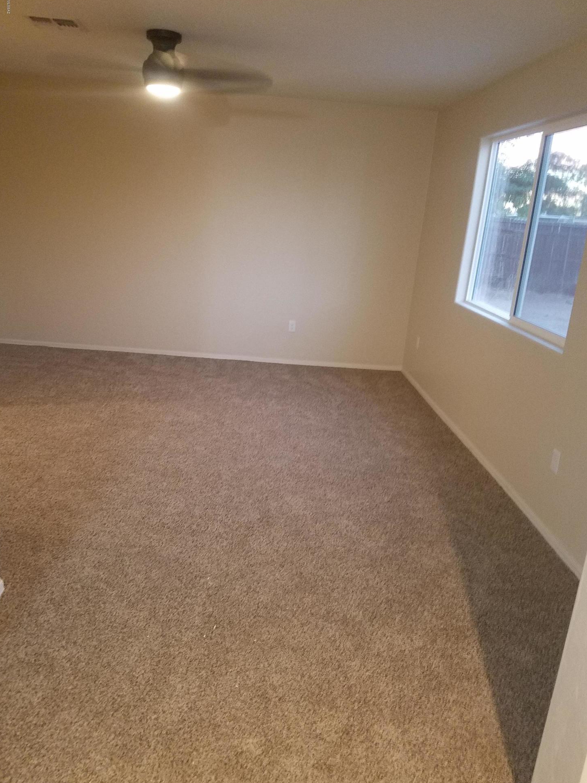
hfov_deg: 51.3
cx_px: 294
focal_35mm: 27
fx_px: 611
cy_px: 394
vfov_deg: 65.3
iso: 200
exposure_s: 1/10
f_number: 1.7
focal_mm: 4.2
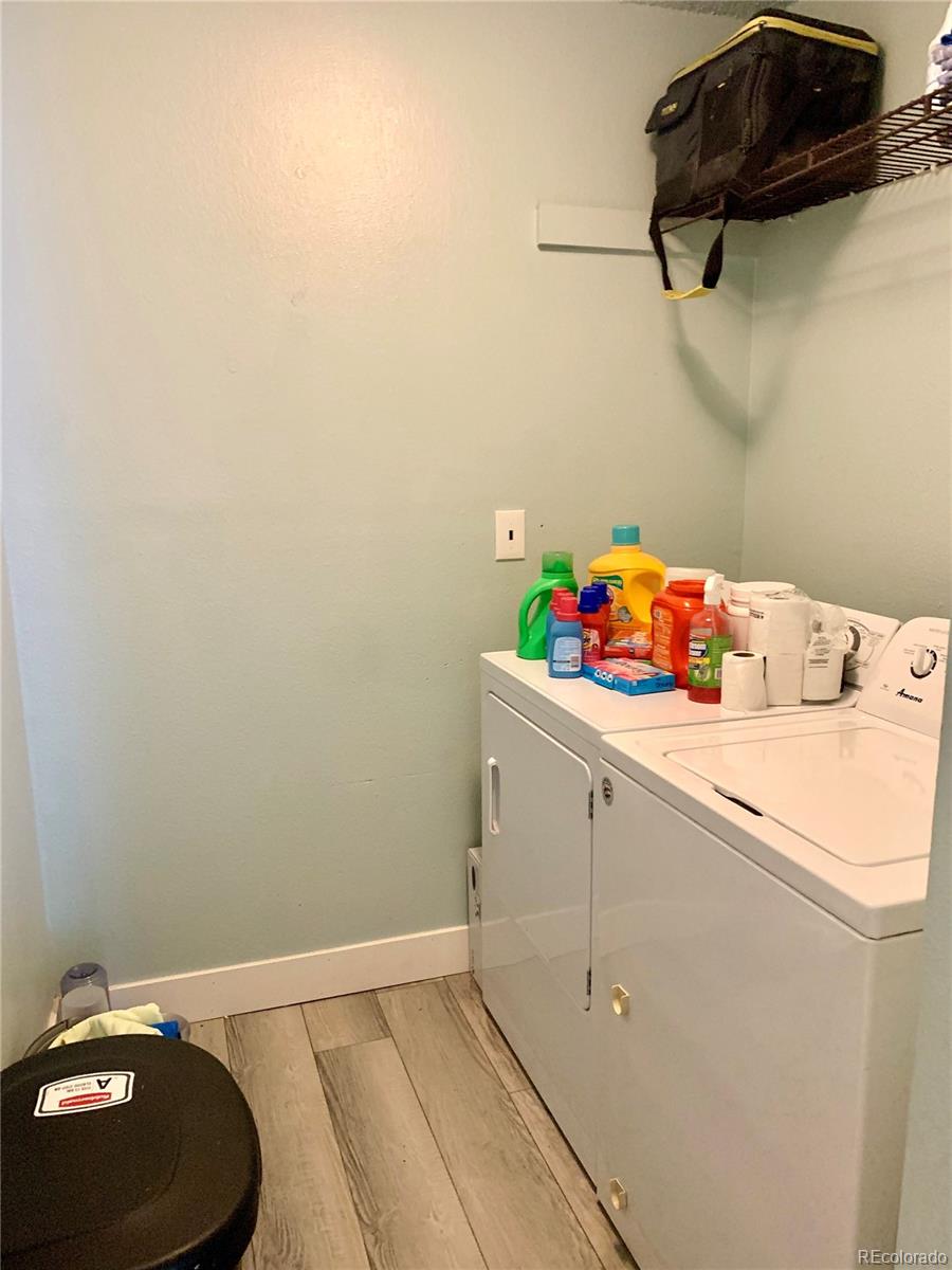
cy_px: 635
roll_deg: +0.5
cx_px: 476
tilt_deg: -10.1
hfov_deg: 53.1
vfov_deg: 67.3
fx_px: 953
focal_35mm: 26
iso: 500
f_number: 1.8
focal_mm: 4.25
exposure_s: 1/30
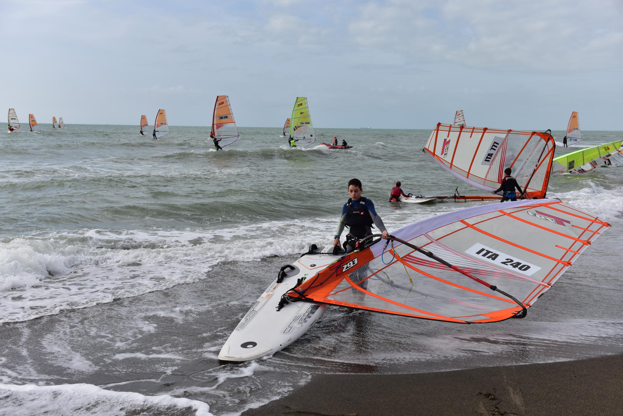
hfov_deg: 48.4
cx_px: 312
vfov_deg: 33.4
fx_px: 692
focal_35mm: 40
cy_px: 208
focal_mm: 40
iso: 100
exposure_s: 1/1250
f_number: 5
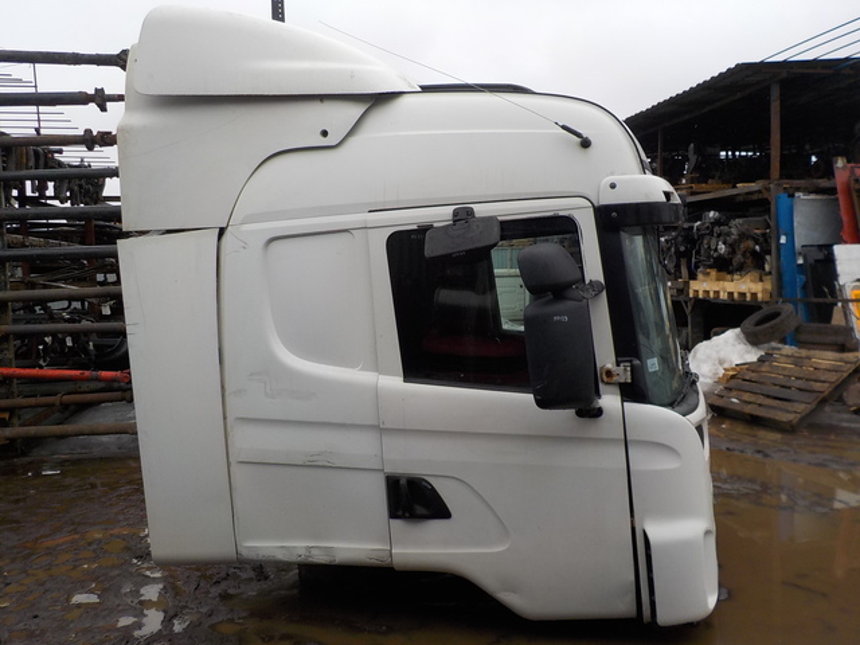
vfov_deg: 46.8
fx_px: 745
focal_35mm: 30
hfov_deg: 60.0
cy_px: 322
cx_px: 430
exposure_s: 1/640
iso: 125
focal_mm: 4.1
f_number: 3.3
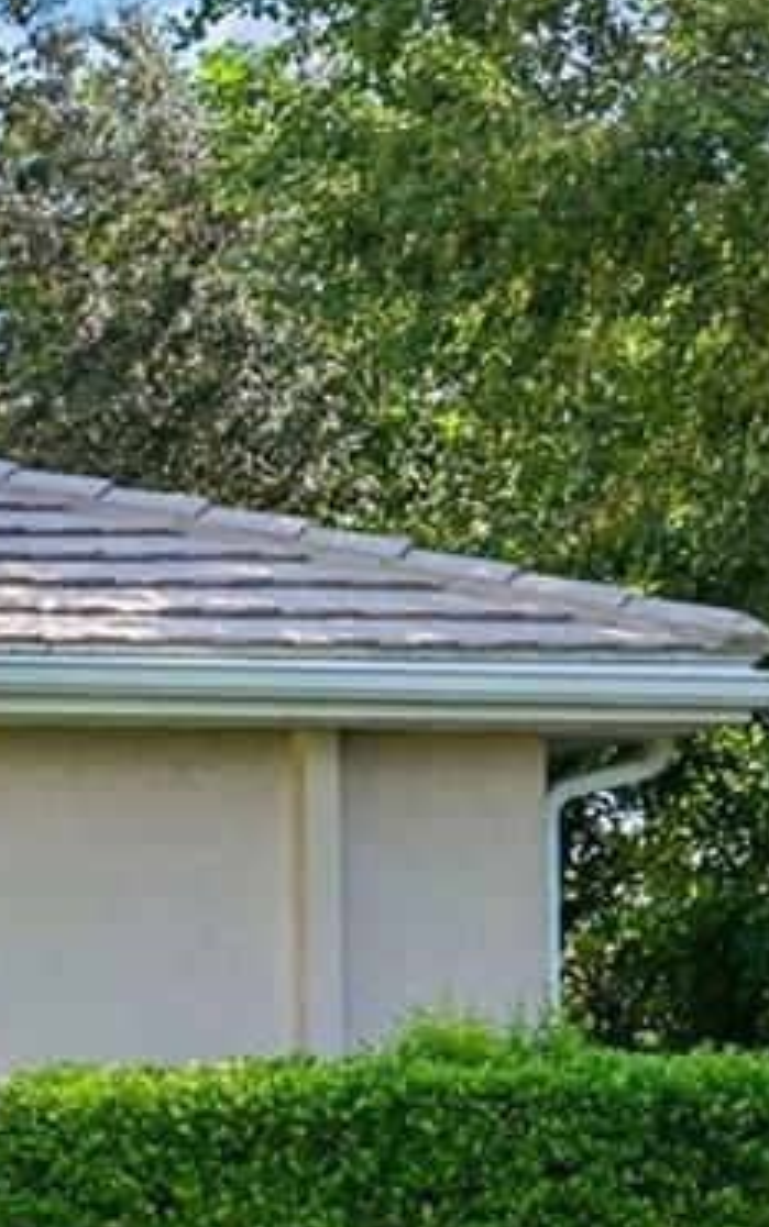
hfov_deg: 11.0
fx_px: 3154
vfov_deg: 21.7
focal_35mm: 94
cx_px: -1257
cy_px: 1019
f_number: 8
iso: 400
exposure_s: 1/500
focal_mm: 21.5
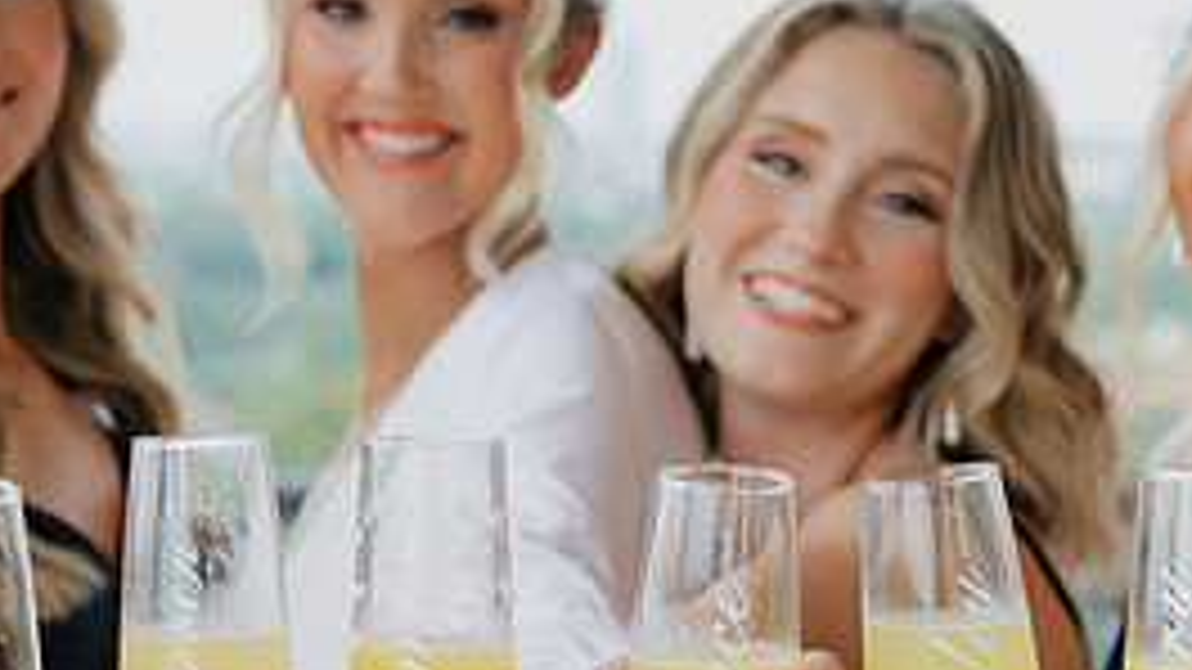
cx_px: 459
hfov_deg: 19.4
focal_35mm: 110
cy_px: 560
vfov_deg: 11.0
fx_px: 3476
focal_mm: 48
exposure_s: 1/250
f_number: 4
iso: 100
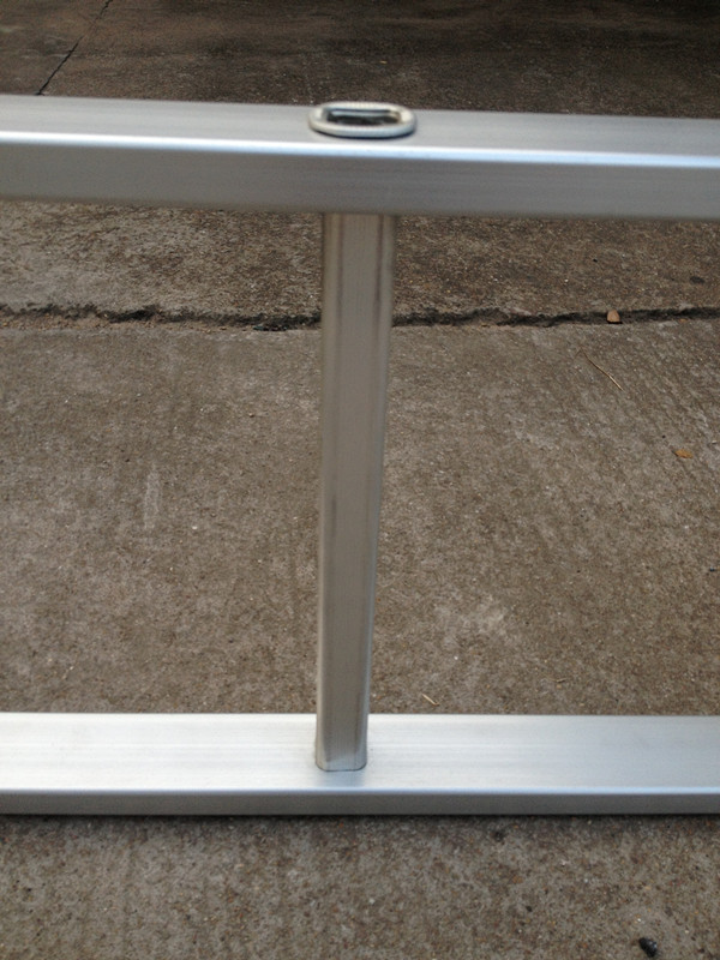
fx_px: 971
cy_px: 480
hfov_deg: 40.7
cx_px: 360
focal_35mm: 35
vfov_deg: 52.6
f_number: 2.4
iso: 50
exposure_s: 1/60
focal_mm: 4.28
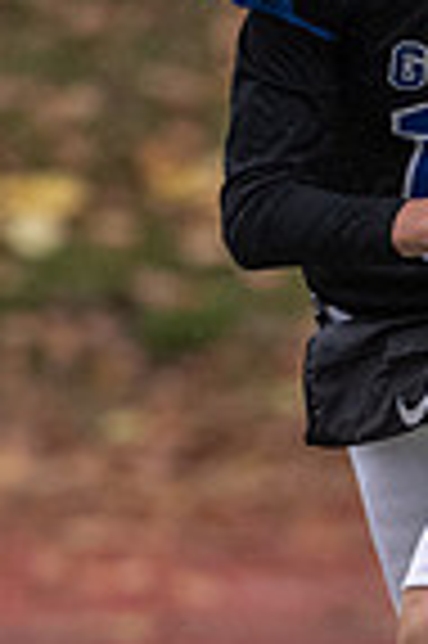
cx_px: 639
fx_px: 32569
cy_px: 491
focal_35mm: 1822
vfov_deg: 1.1
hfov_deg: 0.8
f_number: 4
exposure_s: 1/1000
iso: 2200
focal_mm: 330
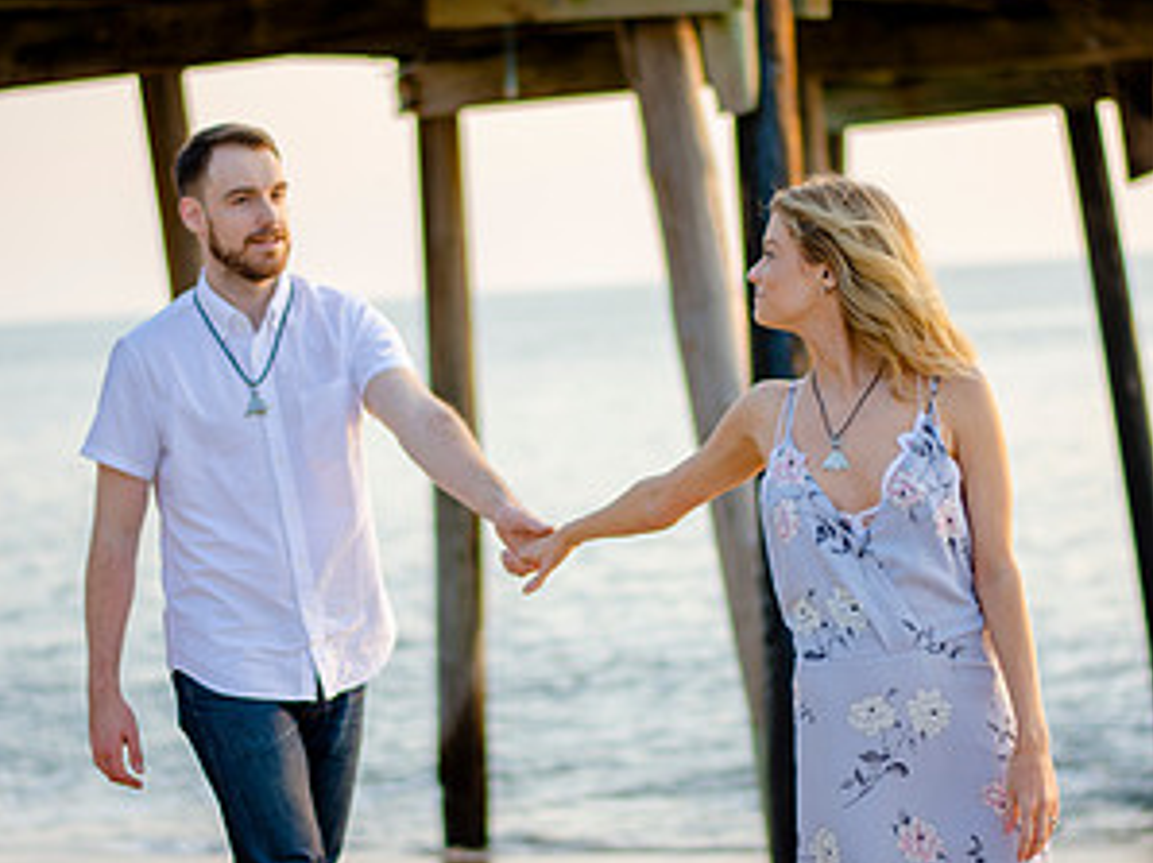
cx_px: 576
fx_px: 3628
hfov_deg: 18.1
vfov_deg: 13.6
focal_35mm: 109
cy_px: 480
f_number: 1.8
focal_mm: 50
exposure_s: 1/400
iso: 100
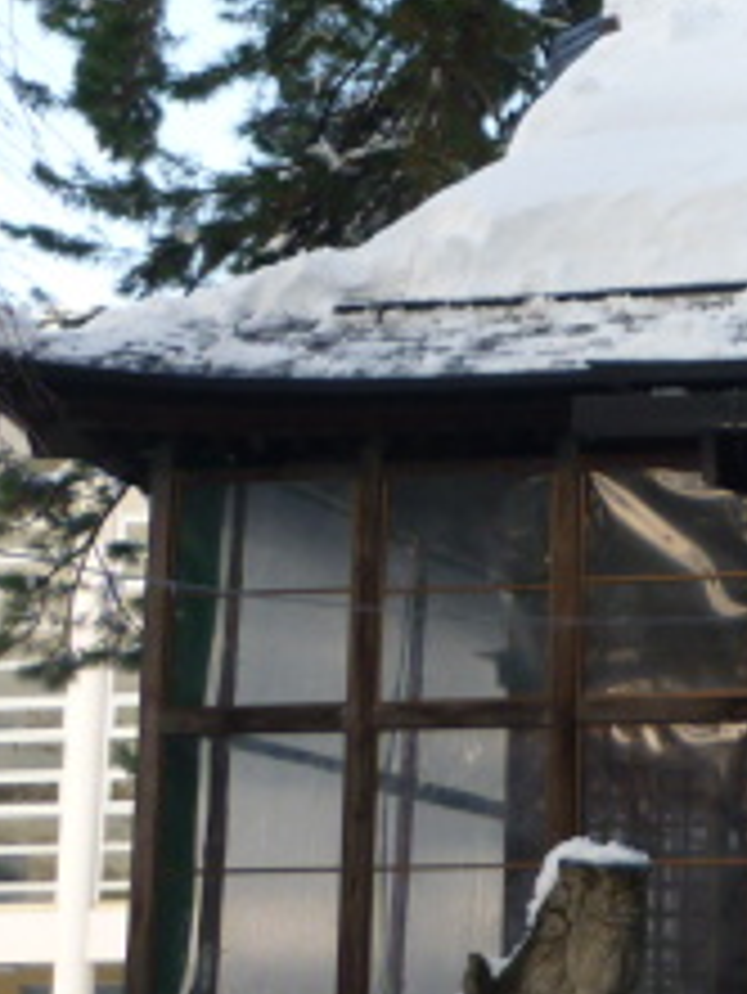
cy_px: 130
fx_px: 3076
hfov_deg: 13.2
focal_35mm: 107
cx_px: 1066
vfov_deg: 18.1
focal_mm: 5.5
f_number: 2.8
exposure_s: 1/320
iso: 80
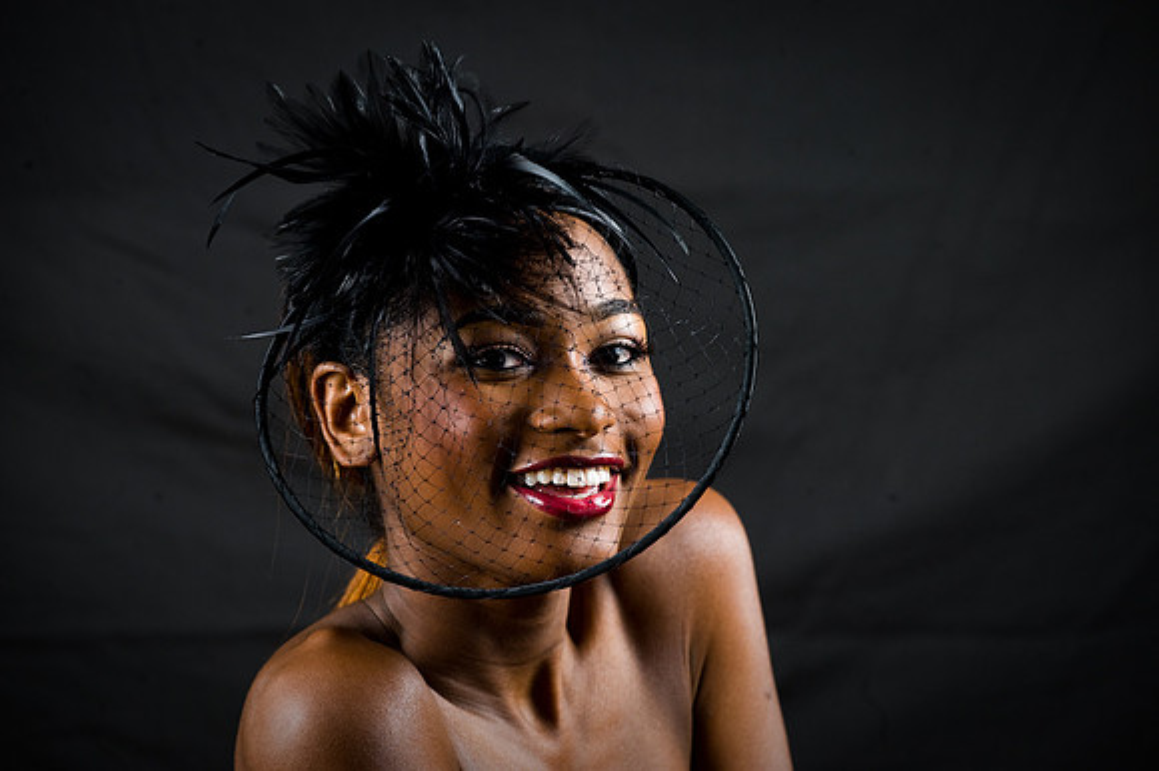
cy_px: 386
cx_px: 580
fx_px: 5148
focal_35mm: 160
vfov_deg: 8.6
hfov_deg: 12.8
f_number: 5.6
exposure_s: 1/125
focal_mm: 160
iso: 320
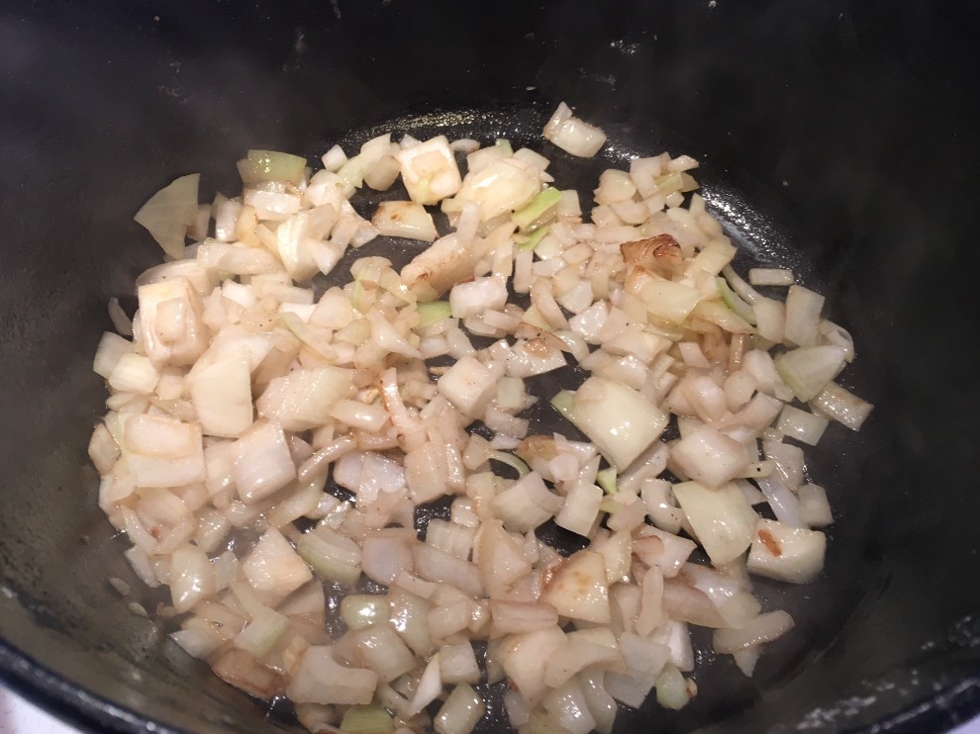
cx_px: 476
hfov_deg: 60.0
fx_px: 849
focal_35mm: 30
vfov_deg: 46.8
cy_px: 364
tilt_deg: -57.0
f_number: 2.2
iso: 64
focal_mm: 4.15
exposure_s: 1/30
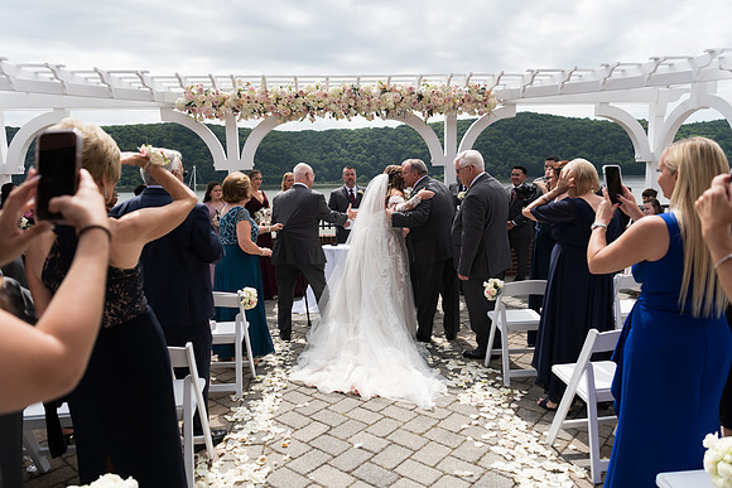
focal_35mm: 24
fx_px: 494
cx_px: 366
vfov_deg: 52.6
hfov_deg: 73.1
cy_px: 244
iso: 64
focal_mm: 24
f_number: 2.8
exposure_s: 1/1600
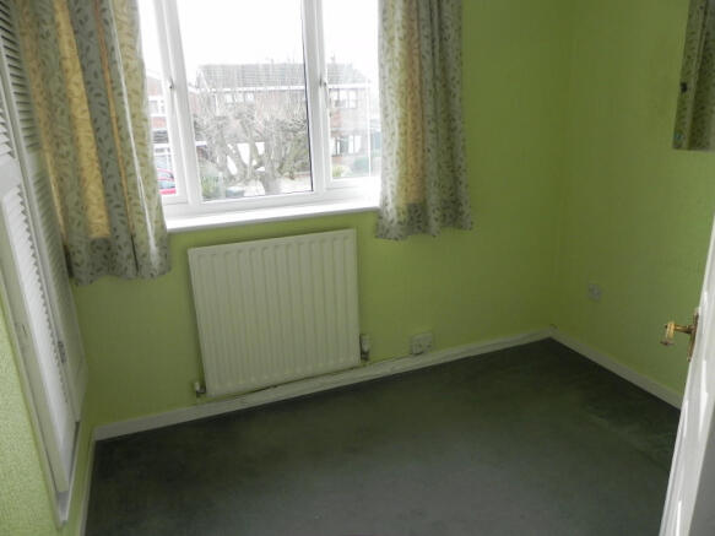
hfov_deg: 67.3
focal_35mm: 26
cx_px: 358
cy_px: 268
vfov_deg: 53.0
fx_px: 537
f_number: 3.2
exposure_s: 1/71.4
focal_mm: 4.6
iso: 160
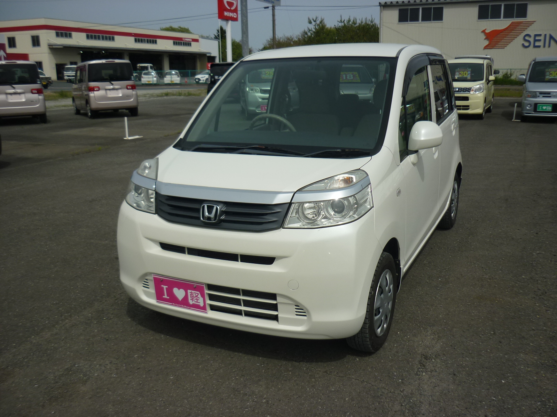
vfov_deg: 42.9
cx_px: 278
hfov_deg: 55.4
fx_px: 531
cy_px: 208
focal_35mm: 33
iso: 80
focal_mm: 5.5
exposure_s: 1/400
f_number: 8
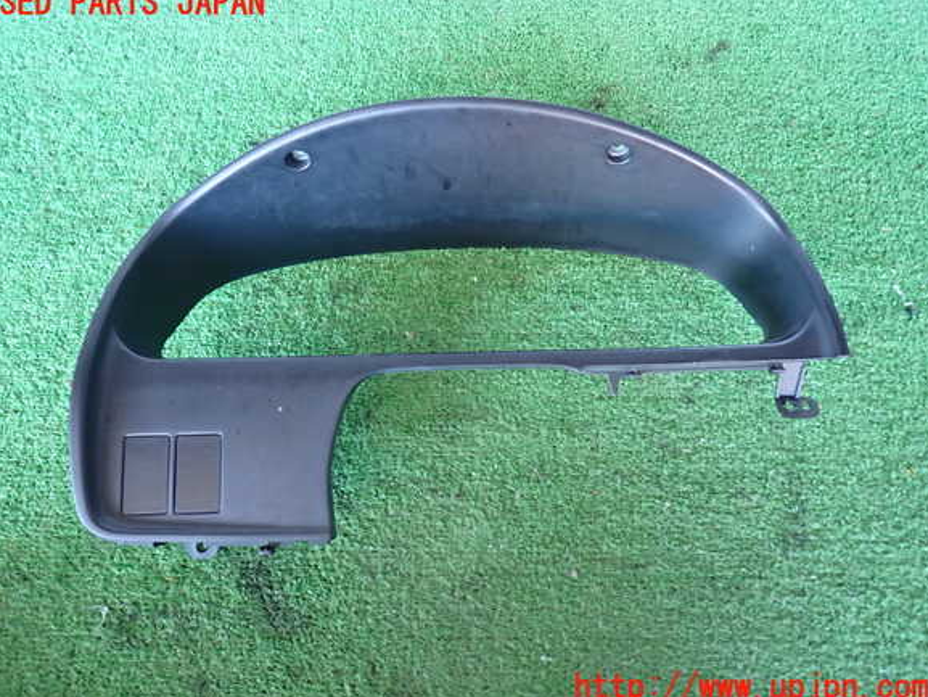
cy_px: 346
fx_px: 697
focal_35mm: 26
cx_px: 455
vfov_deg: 53.1
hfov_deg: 67.3
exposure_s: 1/30
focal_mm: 4.5
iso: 400
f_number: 2
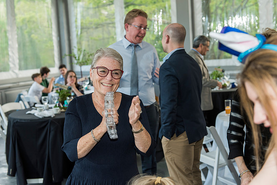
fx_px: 385
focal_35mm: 50
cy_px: 92
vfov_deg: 27.0
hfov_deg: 39.6
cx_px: 138
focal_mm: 50
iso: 640
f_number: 4
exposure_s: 1/160
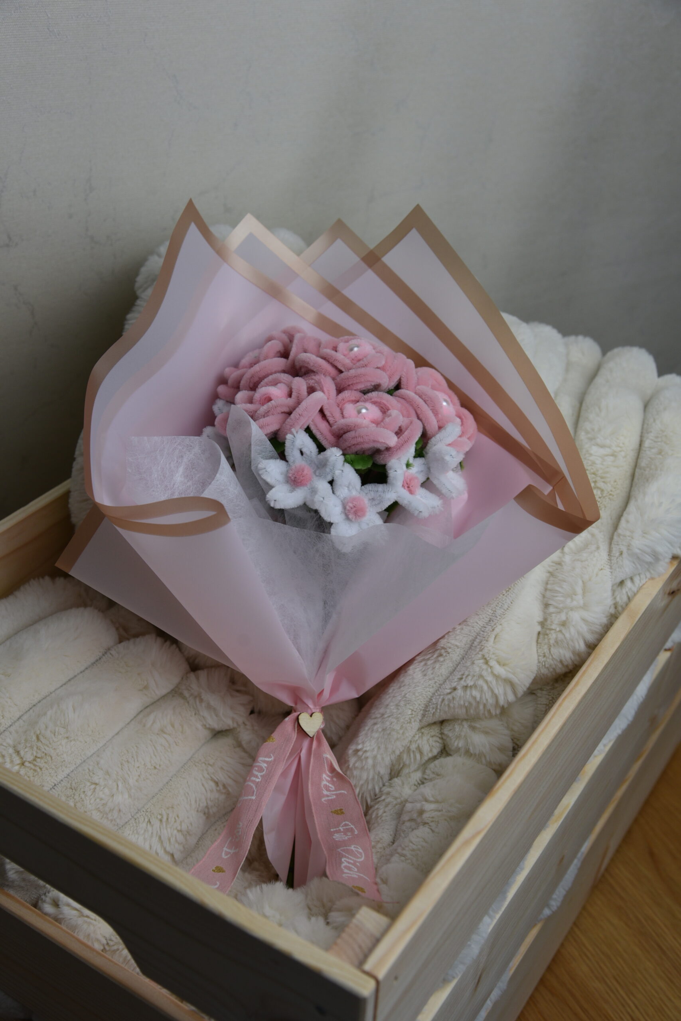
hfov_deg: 30.5
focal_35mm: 44
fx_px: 1248
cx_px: 340
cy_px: 510
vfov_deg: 44.5
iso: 400
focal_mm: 44
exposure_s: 1/160
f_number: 6.3
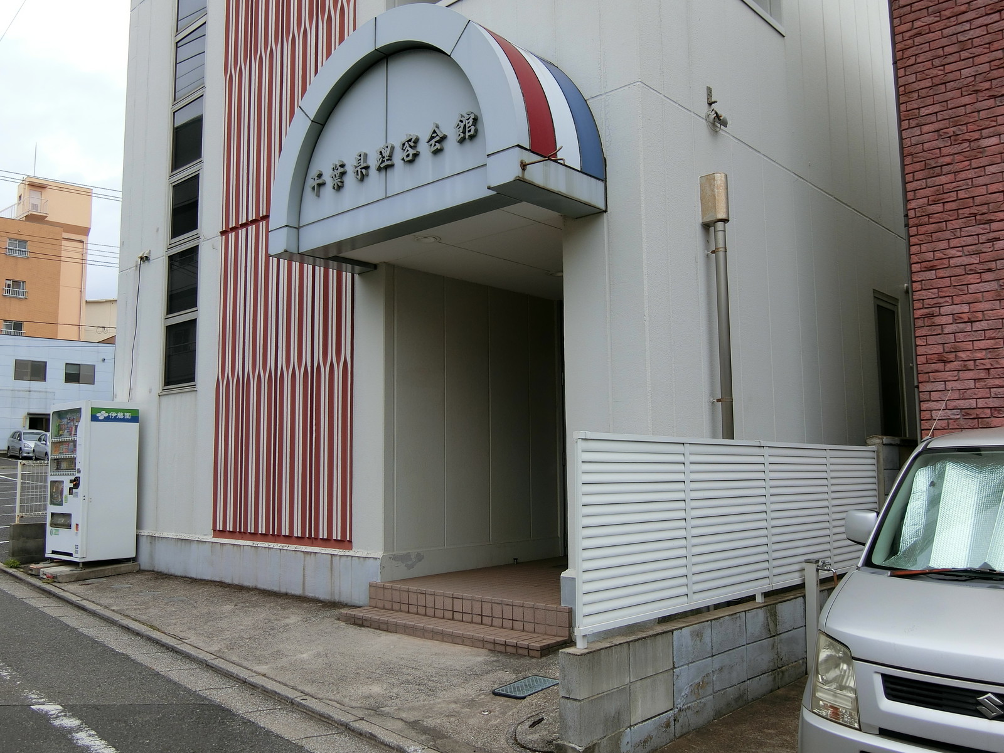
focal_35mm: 30
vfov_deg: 46.8
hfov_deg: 60.0
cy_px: 376
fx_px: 870
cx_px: 502
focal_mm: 6.4
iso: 80
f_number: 3.3
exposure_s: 1/800
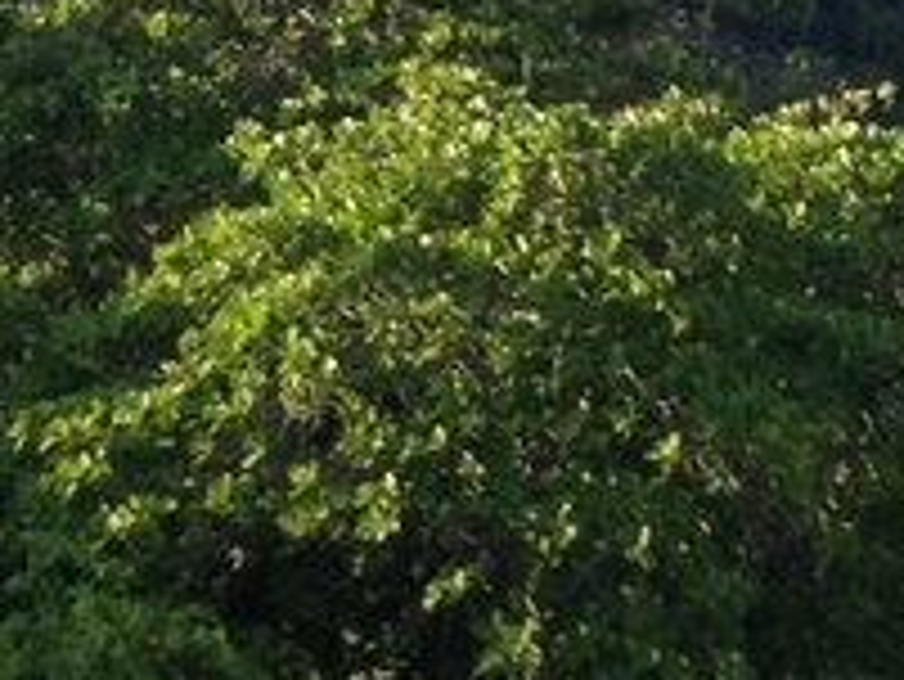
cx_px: -648
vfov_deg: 5.2
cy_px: 1509
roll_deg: +2.0
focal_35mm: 278
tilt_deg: -1.7
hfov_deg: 7.0
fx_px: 7264
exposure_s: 1/673
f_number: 2.4
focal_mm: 4.28
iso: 50
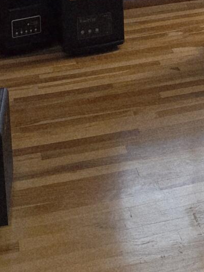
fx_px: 683
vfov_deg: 19.9
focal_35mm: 87
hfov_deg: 16.5
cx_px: 220
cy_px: -118
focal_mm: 6.5
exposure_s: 1/120
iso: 320
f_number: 1.4
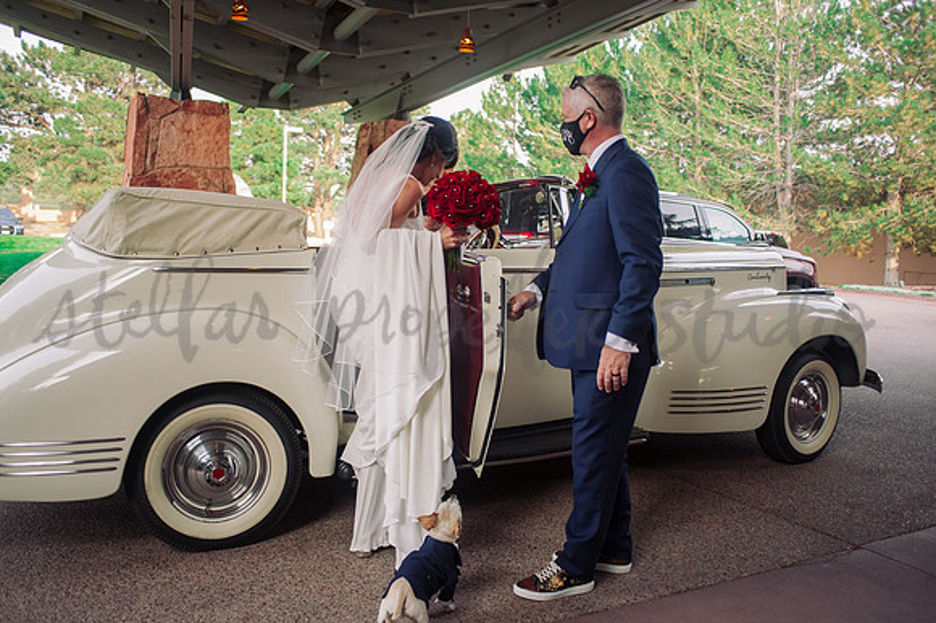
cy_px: 312
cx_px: 468
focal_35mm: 29
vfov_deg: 44.3
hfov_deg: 62.9
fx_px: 765
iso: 1000
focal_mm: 28
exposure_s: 1/500
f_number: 2.8
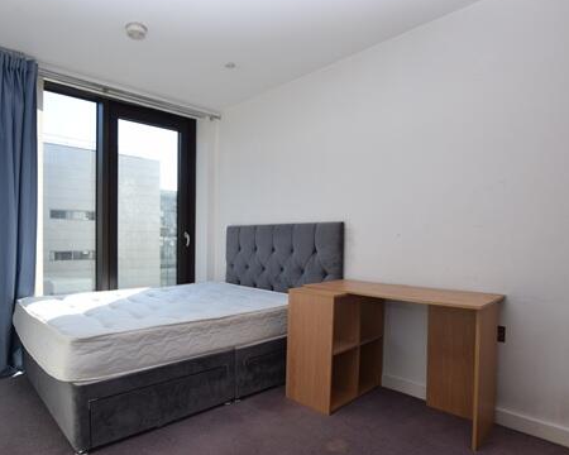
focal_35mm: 20
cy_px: 250
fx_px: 337
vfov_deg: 67.9
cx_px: 220
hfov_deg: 79.2
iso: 360
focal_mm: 10
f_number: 8
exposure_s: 1/250
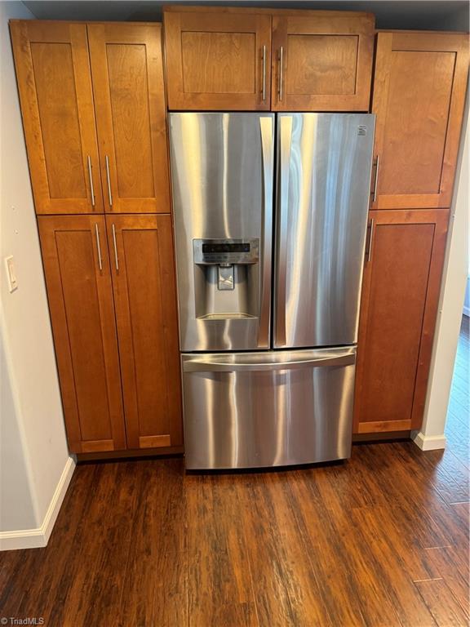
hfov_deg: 56.8
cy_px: 314
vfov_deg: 71.6
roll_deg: +1.3
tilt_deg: -19.1
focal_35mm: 24
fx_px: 434
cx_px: 235
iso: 320
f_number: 1.78
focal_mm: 6.86
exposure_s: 1/60
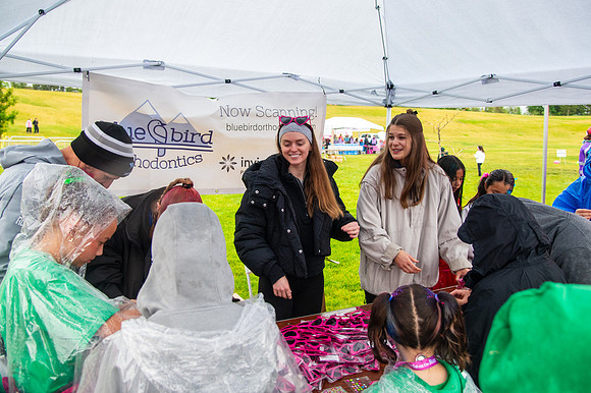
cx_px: 296
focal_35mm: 29
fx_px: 468
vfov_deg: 45.5
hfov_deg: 64.6
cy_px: 171
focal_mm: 24
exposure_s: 1/200
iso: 2000
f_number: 4
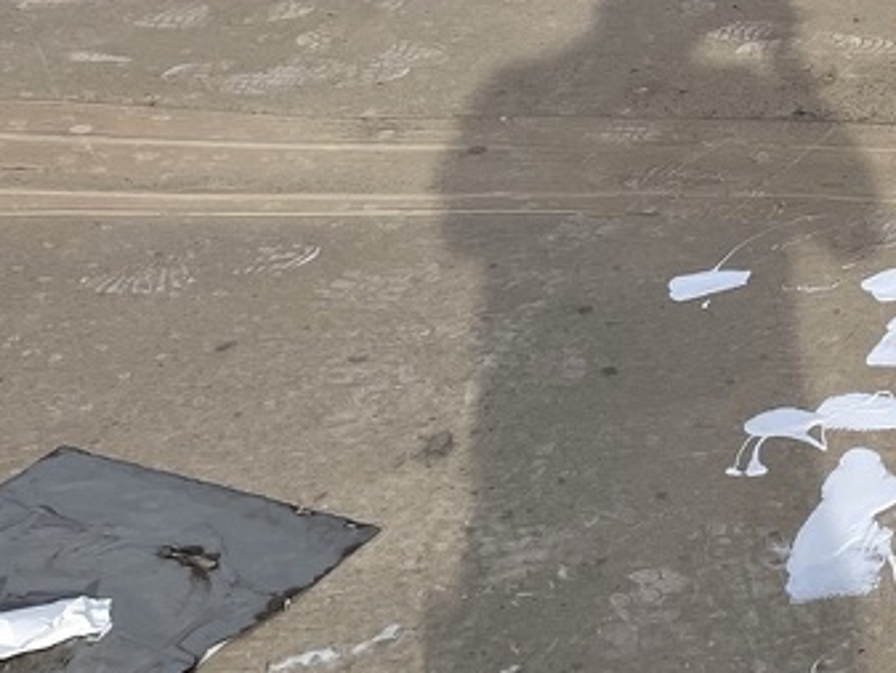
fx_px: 2046
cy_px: -162
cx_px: 1348
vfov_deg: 17.7
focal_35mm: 79
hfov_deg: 20.9
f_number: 1.6
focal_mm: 4.2
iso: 32
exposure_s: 1/3401
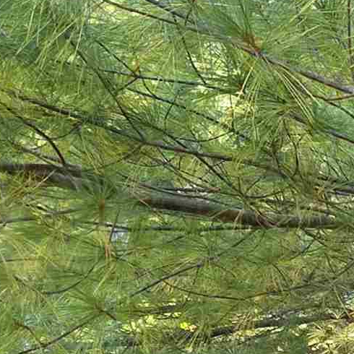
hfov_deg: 17.6
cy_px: 384
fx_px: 833
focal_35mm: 72
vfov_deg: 22.7
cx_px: 694
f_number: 1.9
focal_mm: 2.2
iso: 160
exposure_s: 1/120
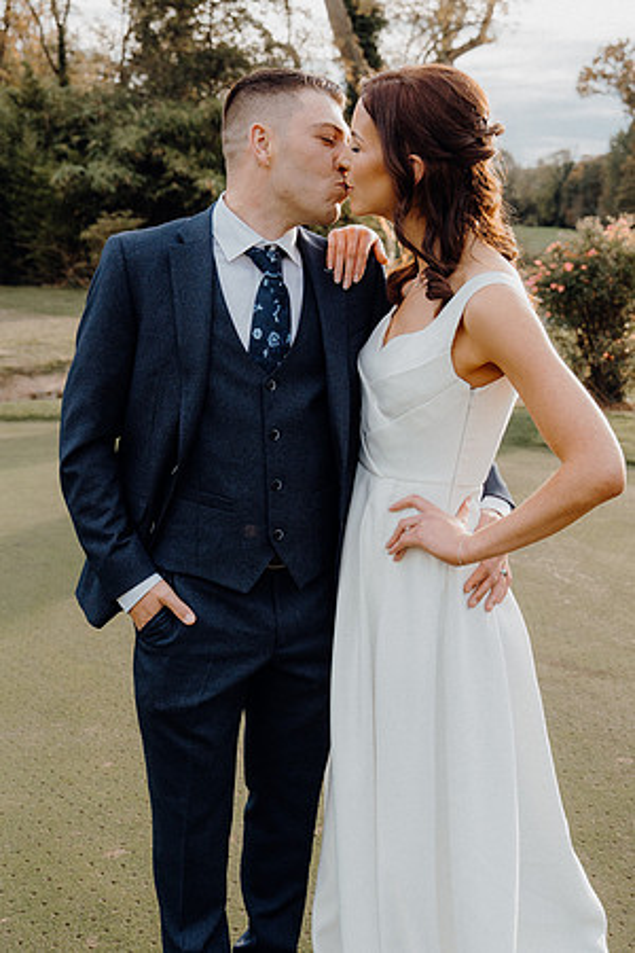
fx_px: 1191
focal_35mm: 45
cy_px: 476
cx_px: 318
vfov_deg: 43.6
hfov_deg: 29.9
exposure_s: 1/1000
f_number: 3.5
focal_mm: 30
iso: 640
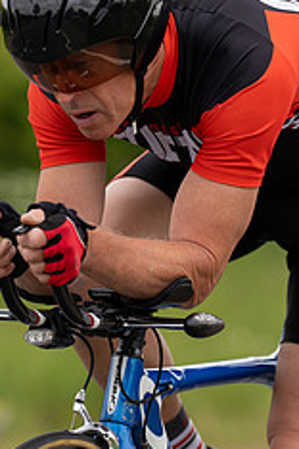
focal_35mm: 389
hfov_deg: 3.5
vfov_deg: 5.3
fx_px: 4846
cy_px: 147
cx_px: 82
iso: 200
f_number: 3.2
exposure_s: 1/1250
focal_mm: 157
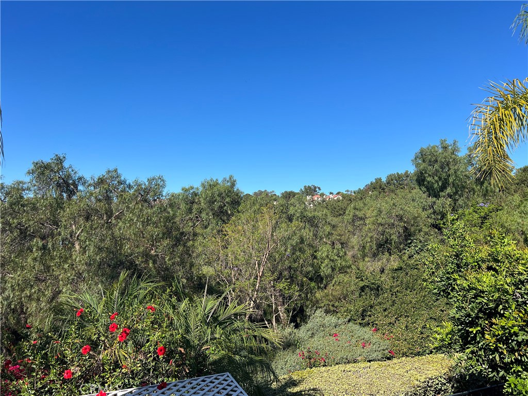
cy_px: 198
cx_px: 264
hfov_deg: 67.3
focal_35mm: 26
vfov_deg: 53.1
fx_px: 397
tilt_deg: +2.8
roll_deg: +0.4
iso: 50
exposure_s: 1/3356
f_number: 1.5
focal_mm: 5.7
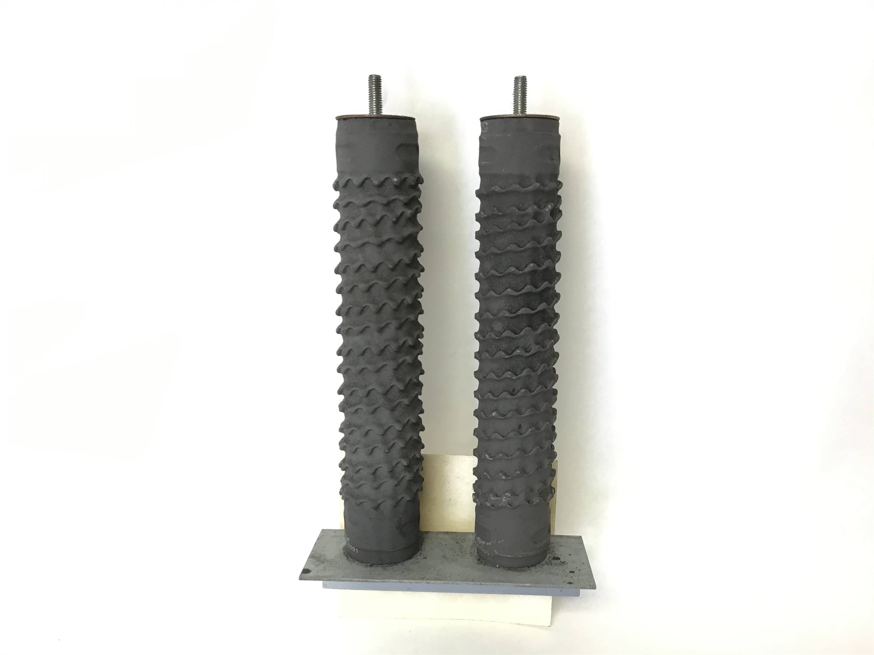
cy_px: 328
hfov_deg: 58.4
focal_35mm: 31
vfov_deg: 45.4
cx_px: 437
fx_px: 783
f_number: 2.4
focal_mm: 3.3
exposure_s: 1/30
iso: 50
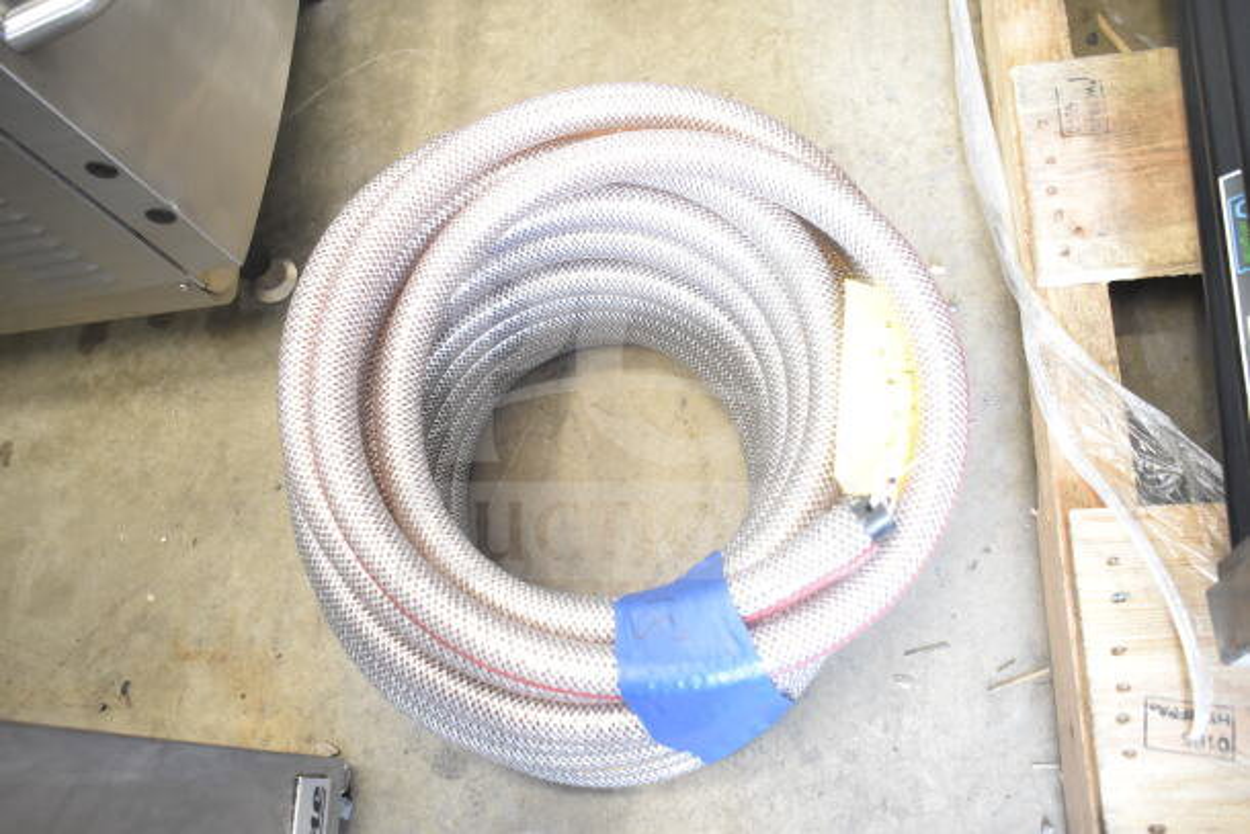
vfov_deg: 40.0
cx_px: 625
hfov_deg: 57.2
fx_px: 1146
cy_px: 417
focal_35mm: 33
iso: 2000
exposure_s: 1/30
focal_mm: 22
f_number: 3.8
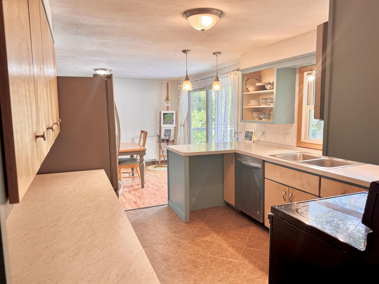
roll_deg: -1.1
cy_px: 142
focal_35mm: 24
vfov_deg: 56.8
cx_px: 190
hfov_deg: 71.6
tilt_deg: -7.3
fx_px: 263
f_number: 1.78
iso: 125
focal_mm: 6.76
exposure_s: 1/60
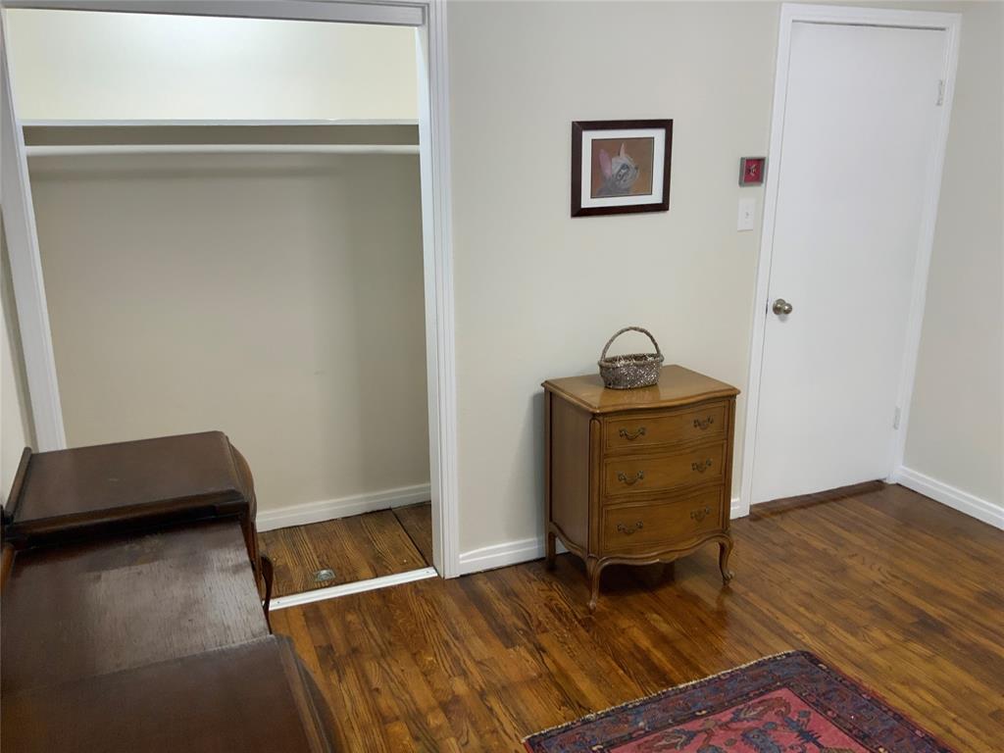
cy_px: 376
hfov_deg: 61.7
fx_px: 841
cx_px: 502
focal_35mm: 29
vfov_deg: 48.2
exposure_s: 1/60
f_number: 1.8
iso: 100
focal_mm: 3
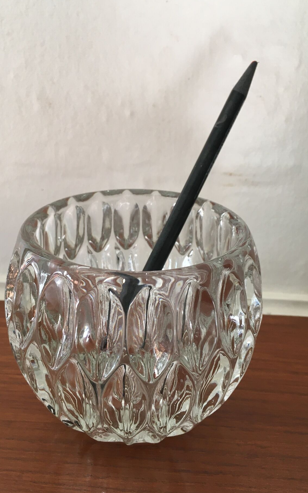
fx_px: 457
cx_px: 147
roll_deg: -0.9
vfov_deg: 56.7
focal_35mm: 34
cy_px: 235
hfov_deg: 37.3
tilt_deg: -22.7
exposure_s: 1/33
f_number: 2.2
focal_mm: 4.15
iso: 40
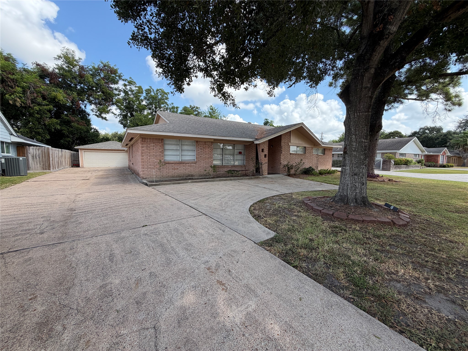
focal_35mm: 14
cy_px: 176
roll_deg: +0.8
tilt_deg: -5.8
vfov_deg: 85.7
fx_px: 189
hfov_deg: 102.1
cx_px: 234
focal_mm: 2.22
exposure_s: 1/502
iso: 40
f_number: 2.2
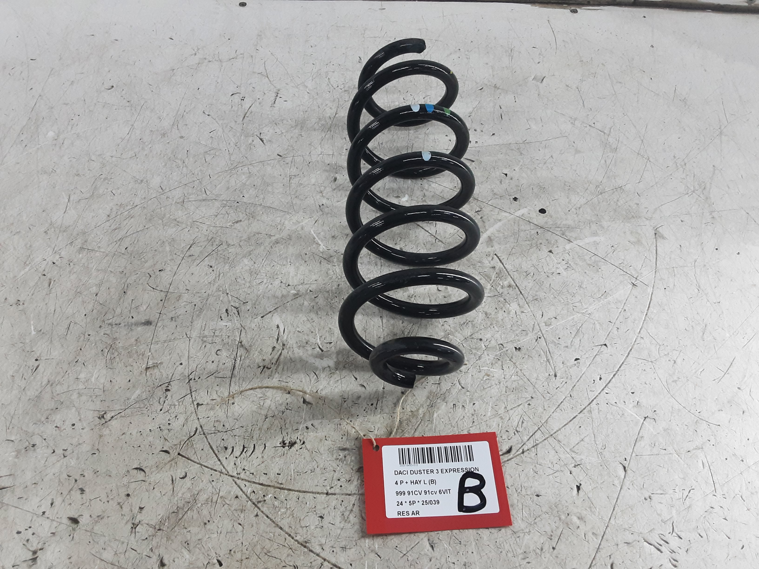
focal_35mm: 27
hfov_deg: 65.3
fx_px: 592
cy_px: 284
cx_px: 380
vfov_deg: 51.4
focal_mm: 2.91
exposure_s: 1/50
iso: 160
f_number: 1.9
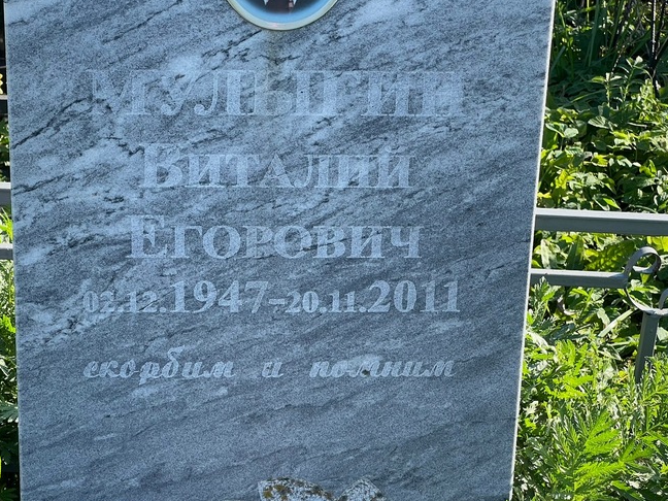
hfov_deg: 20.6
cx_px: 261
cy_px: 256
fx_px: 1833
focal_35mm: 95
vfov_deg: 15.6
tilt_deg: -24.2
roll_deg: -3.1
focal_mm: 9
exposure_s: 1/219
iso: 32
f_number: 2.8
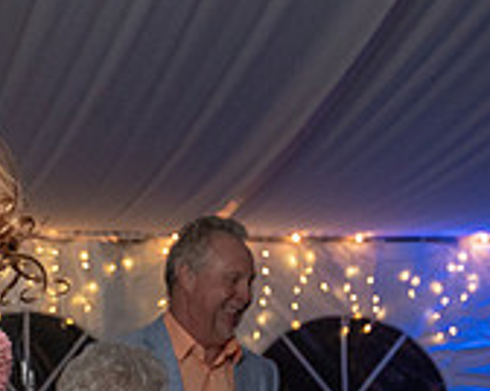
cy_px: 571
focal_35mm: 118
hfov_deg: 15.6
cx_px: -129
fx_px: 1709
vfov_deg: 12.5
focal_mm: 30
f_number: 5.6
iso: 2000
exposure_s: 1/250
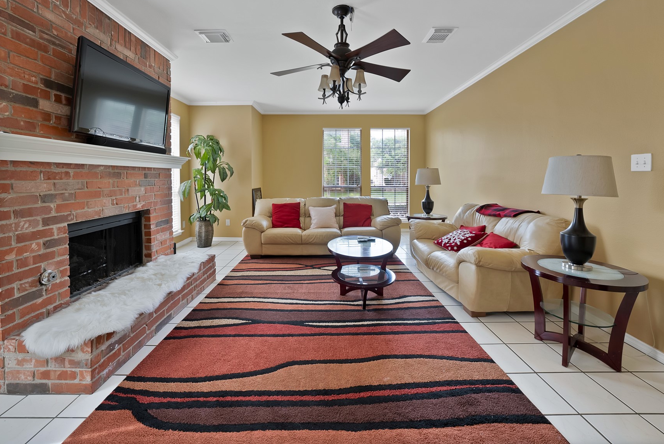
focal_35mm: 14
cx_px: 327
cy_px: 185
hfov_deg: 104.2
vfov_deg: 80.6
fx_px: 258
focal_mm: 12
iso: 640
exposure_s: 1/5
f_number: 9
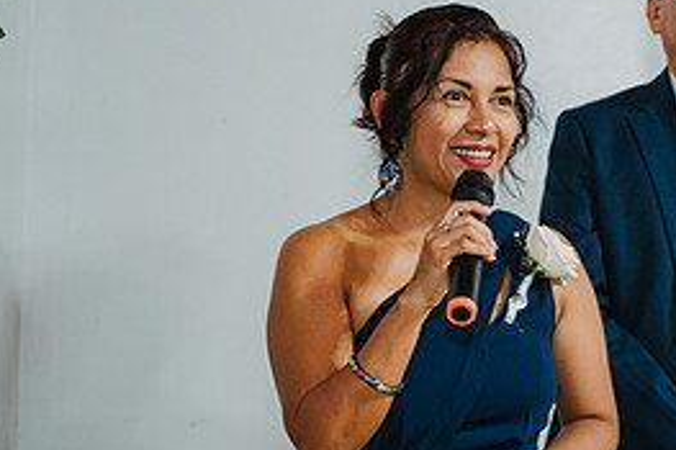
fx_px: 1989
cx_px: 560
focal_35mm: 106
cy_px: 217
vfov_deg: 12.9
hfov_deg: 19.1
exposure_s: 1/125
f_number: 2.8
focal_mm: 48
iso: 1600
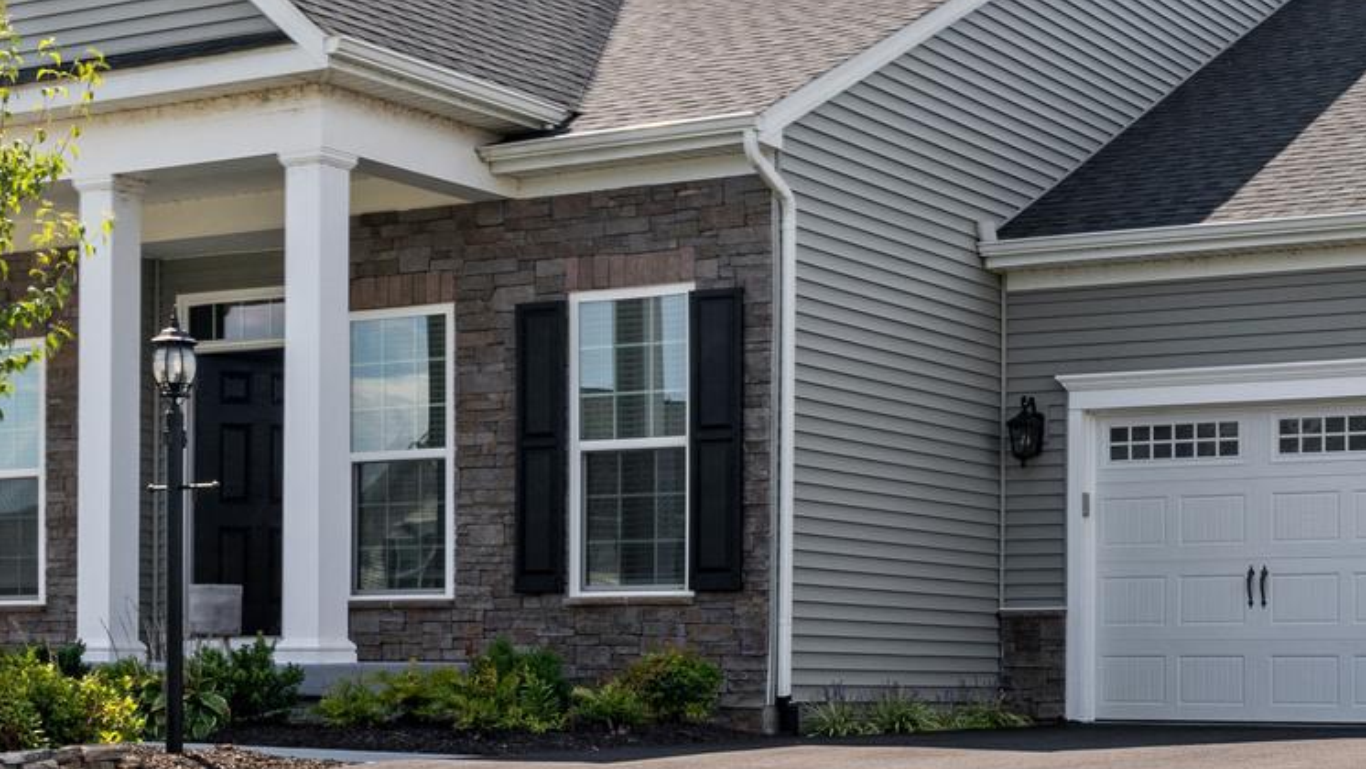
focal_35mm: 69
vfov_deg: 17.2
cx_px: 819
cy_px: 30
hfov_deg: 30.5
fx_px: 2500
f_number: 11
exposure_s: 1/500
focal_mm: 24
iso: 200
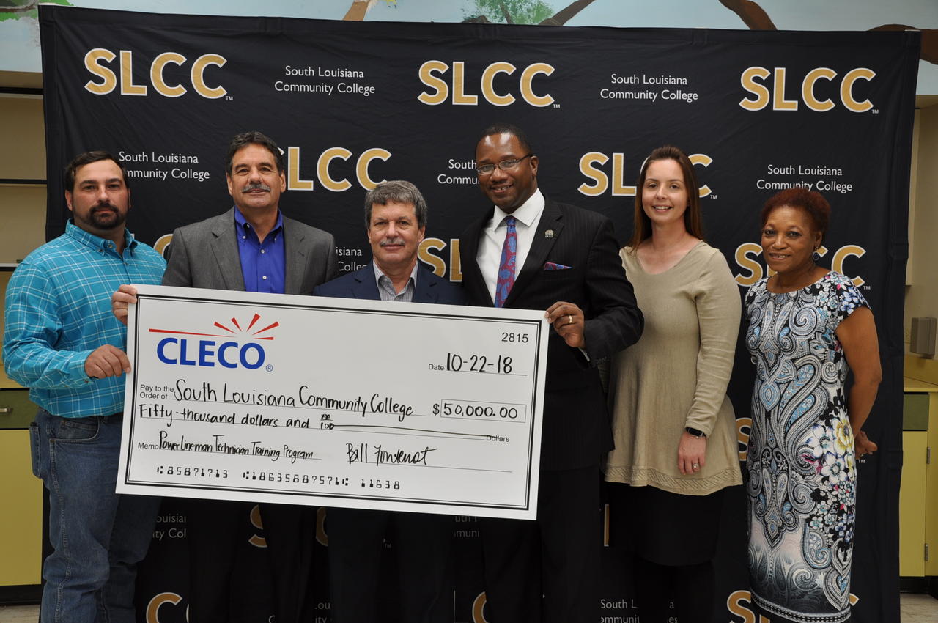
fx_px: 976
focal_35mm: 38
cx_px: 469
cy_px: 312
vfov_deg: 35.4
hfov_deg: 51.3
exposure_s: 1/30
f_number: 5.6
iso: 220
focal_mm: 25
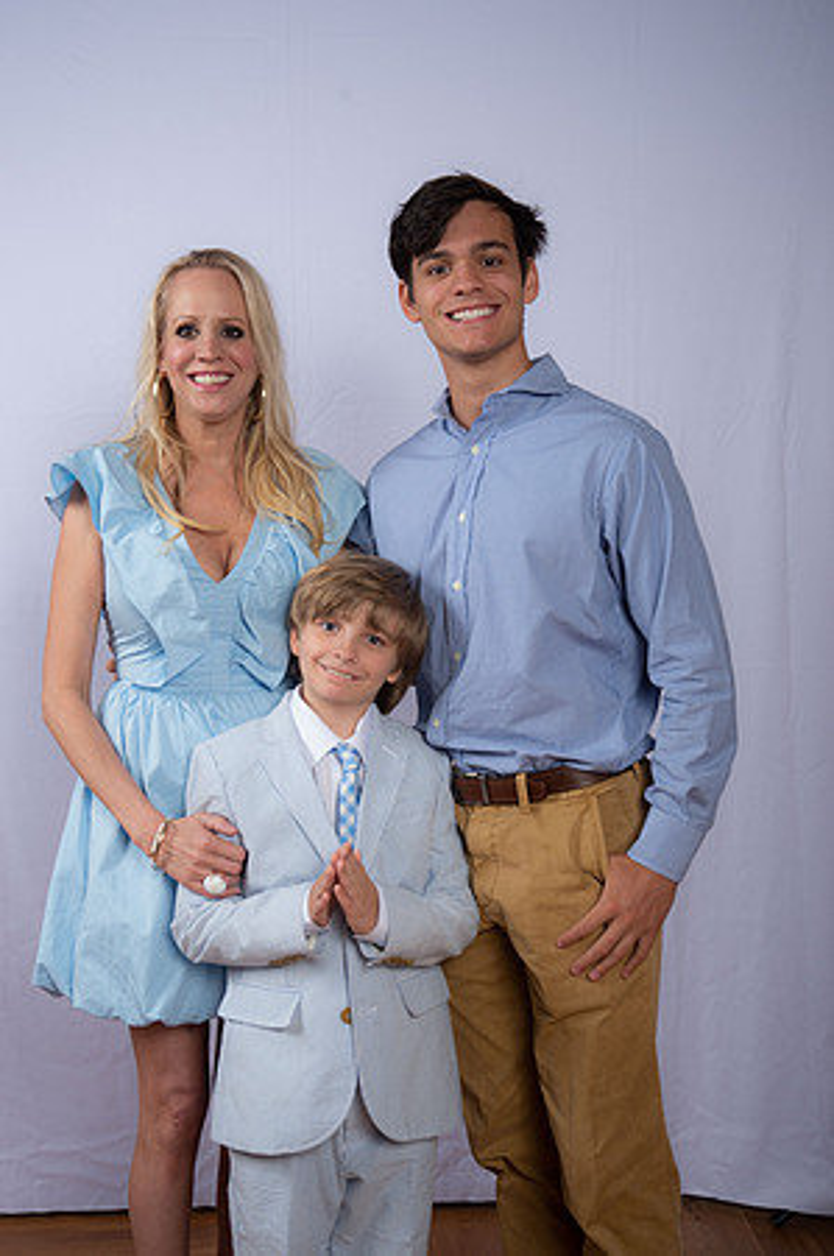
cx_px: 417
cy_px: 628
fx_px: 1741
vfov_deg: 39.6
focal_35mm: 50
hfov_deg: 26.9
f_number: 8
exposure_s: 1/160
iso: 250
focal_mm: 50
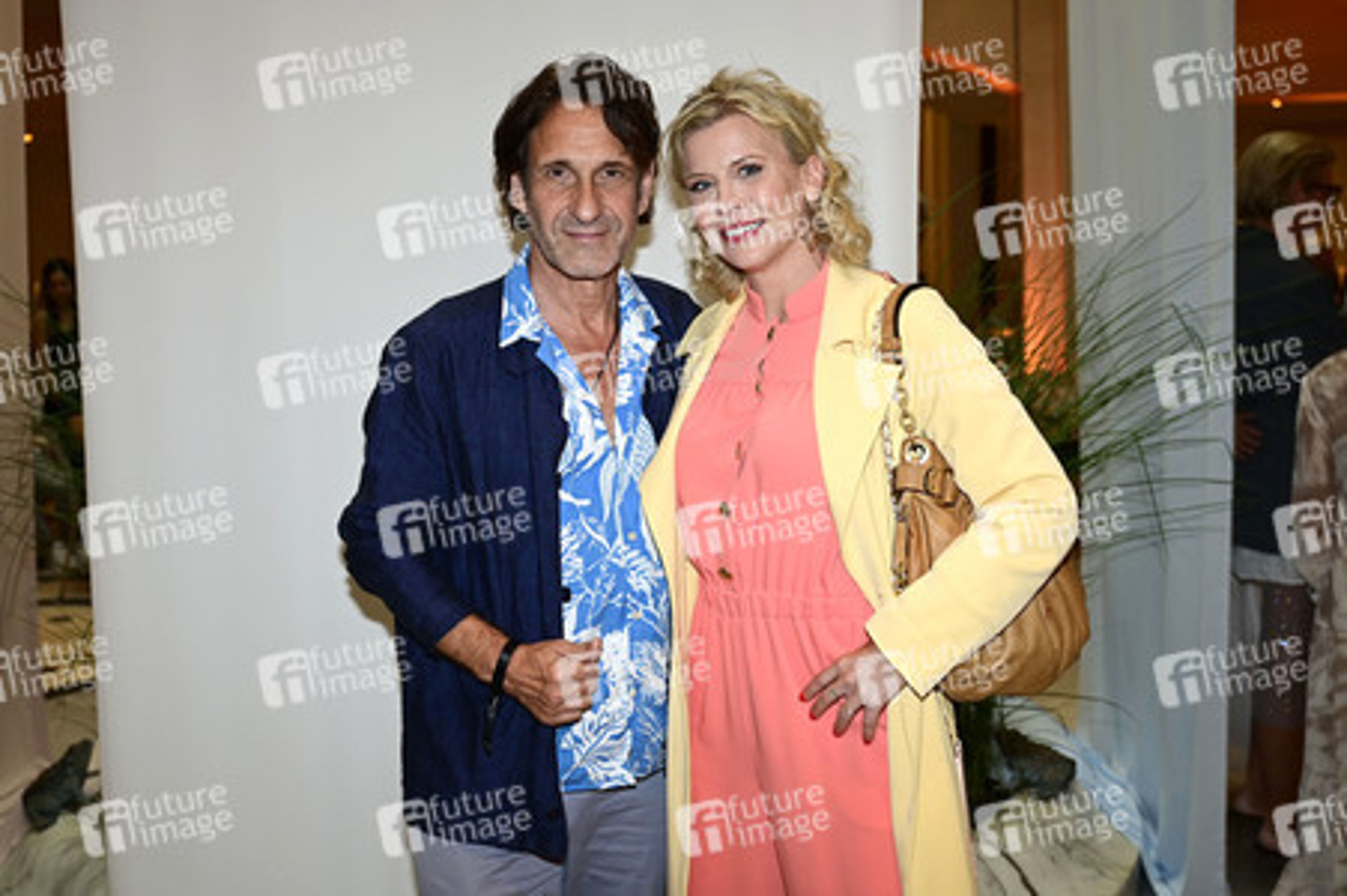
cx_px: 674
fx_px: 1346
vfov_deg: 36.8
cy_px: 448
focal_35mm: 36
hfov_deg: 53.2
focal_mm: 36
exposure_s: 1/200
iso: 800
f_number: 3.2
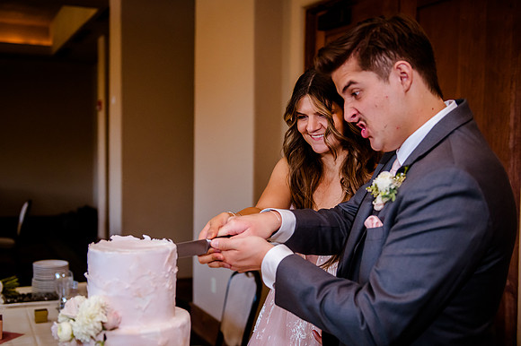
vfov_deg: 28.7
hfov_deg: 42.0
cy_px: 173
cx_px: 251
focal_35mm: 47
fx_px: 678
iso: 3200
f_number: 2.8
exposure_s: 1/500
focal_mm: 44
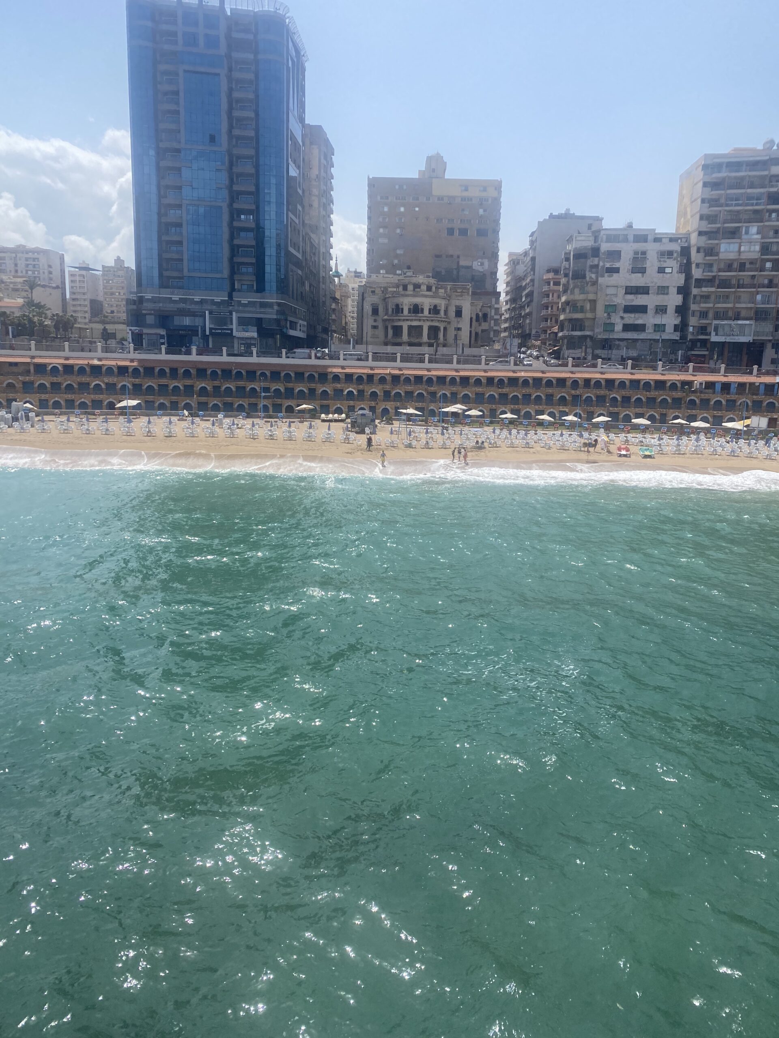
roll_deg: -1.4
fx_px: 780
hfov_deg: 53.1
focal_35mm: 26
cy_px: 519
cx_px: 390
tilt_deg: -10.1
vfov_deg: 67.3
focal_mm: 4.25
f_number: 1.8
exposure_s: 1/3984
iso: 32
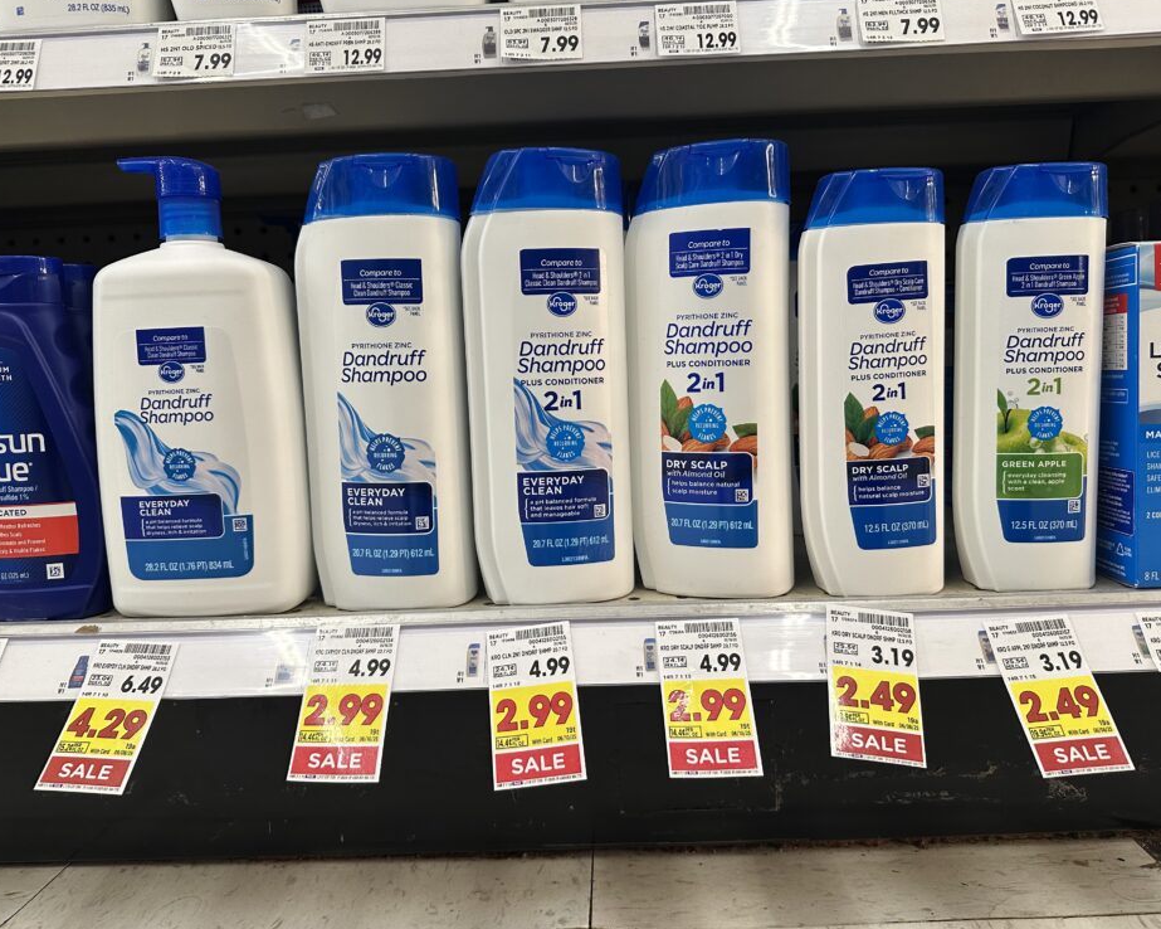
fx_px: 893
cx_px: 586
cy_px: 447
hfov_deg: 66.0
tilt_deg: -6.6
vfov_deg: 54.9
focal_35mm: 26
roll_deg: +1.5
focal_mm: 6.86
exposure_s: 1/120
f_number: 1.78
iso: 200
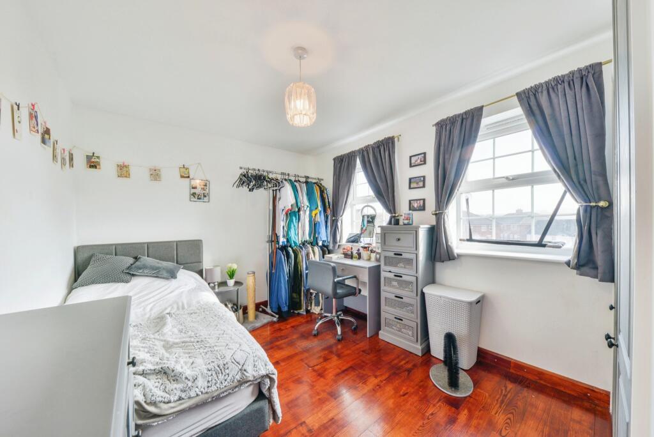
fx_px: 218
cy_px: 218
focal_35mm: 12
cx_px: 327
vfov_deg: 90.1
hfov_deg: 112.6
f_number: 10
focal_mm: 12
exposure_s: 1/20
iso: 200
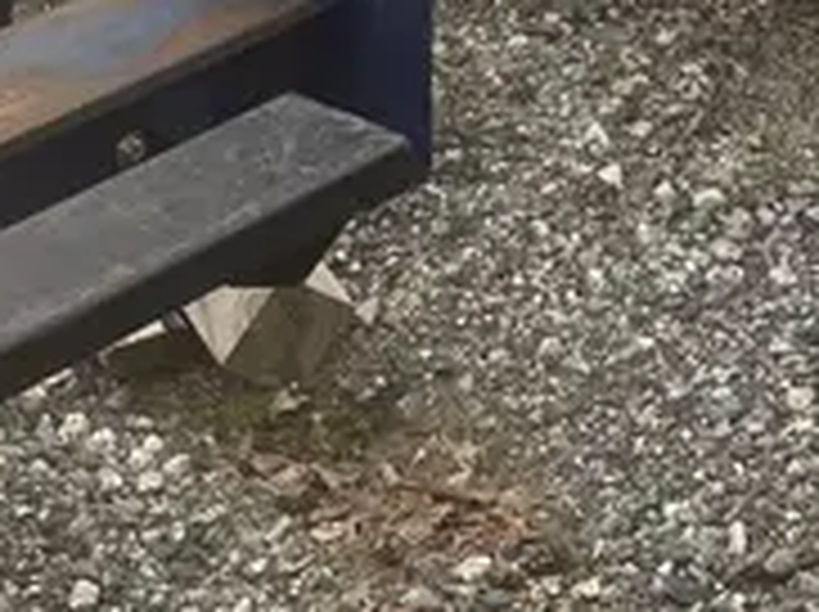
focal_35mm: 105
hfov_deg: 18.2
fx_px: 2481
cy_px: -997
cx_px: 868
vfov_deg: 11.1
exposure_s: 1/592
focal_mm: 5.1
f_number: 1.6
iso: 50
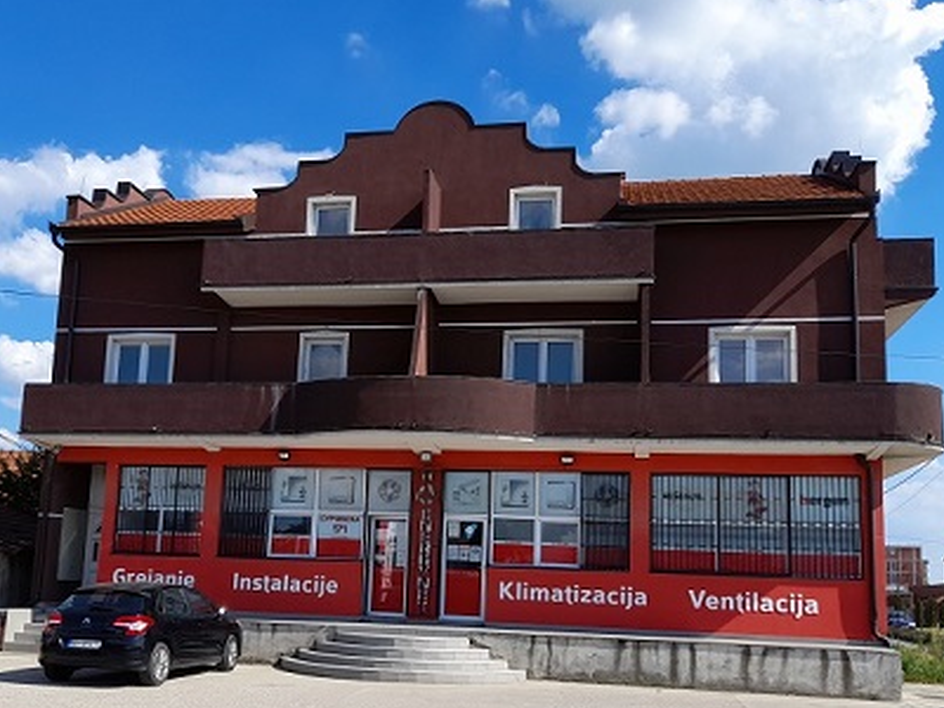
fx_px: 954
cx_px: 432
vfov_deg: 40.4
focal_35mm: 35
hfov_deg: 52.6
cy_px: 441
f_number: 2
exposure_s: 1/649
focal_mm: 4.6
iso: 20
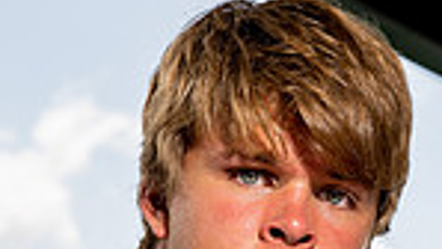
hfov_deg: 11.8
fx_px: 2146
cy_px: 590
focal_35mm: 183
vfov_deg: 6.3
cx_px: 175
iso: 100
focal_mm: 58
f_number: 6.3
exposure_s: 1/250
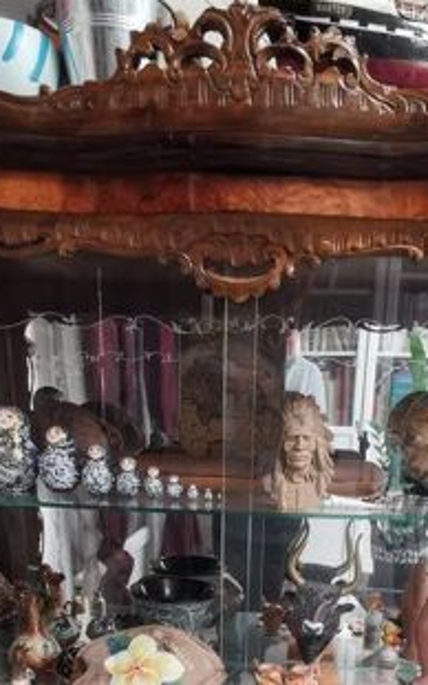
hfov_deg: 36.2
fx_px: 653
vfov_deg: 49.1
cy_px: 621
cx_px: 249
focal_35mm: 35
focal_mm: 2.35
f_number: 2.2
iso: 320
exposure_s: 1/50
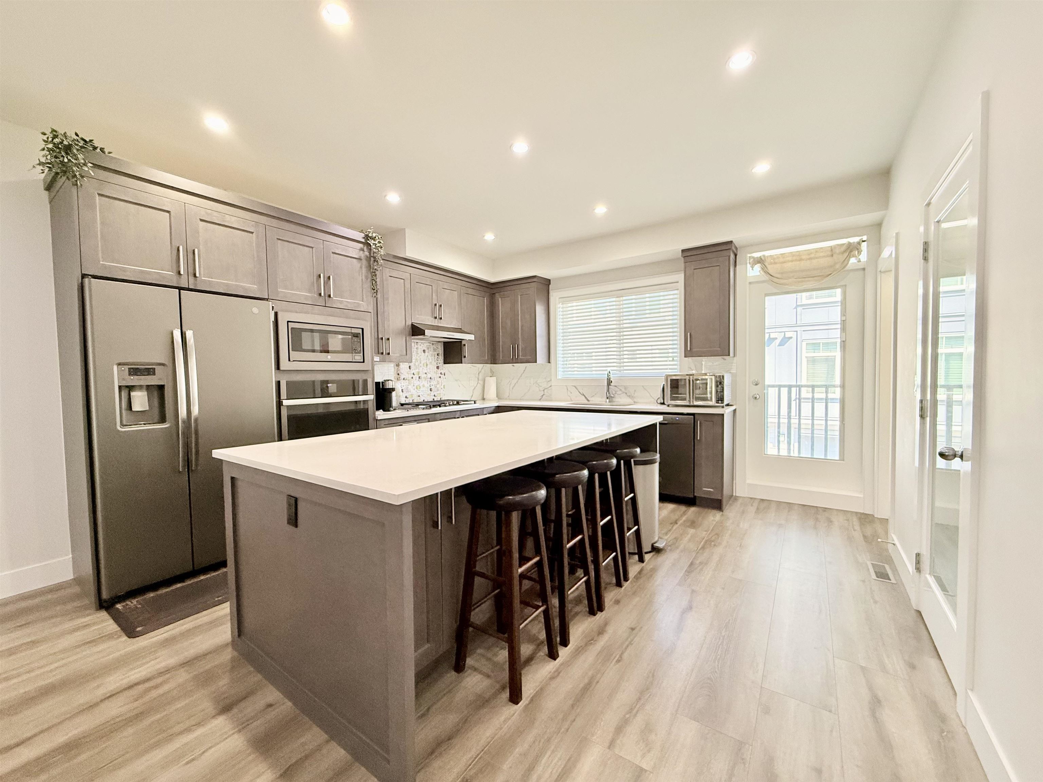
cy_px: 391
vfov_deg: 85.7
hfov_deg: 102.1
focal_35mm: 14
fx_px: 422
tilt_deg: -2.0
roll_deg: +1.2
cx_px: 522
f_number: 2.2
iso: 250
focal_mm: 2.22
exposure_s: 1/120
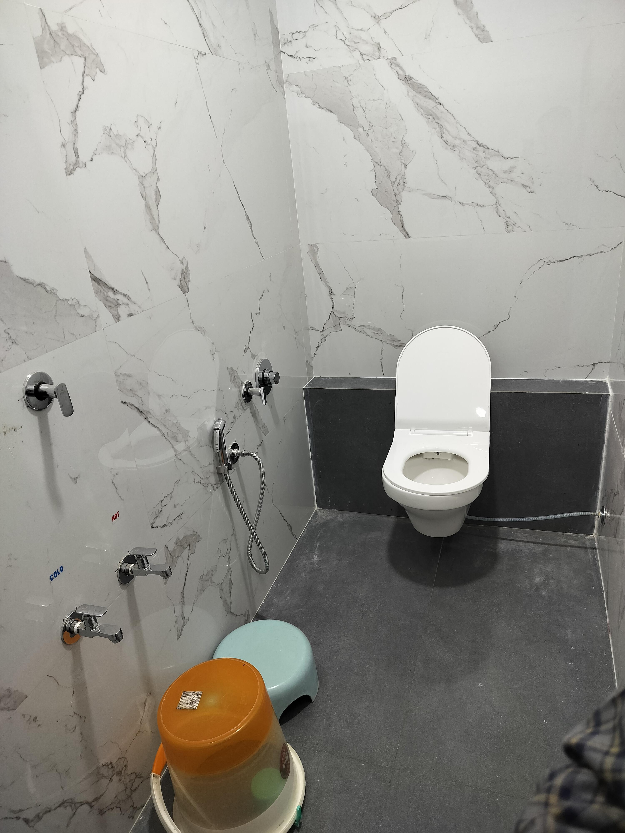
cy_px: 416
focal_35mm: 24
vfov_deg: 71.6
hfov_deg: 56.8
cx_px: 312
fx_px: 578
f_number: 1.7
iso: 400
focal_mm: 5.24
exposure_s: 1/33
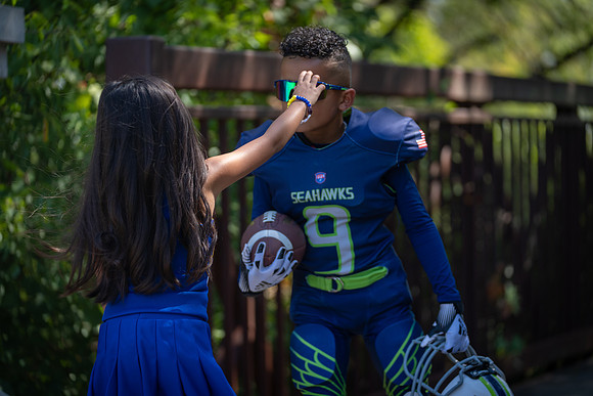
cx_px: 296
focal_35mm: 132
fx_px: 2175
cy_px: 198
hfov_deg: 15.5
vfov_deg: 10.4
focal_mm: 132
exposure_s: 1/320
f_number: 2.8
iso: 100
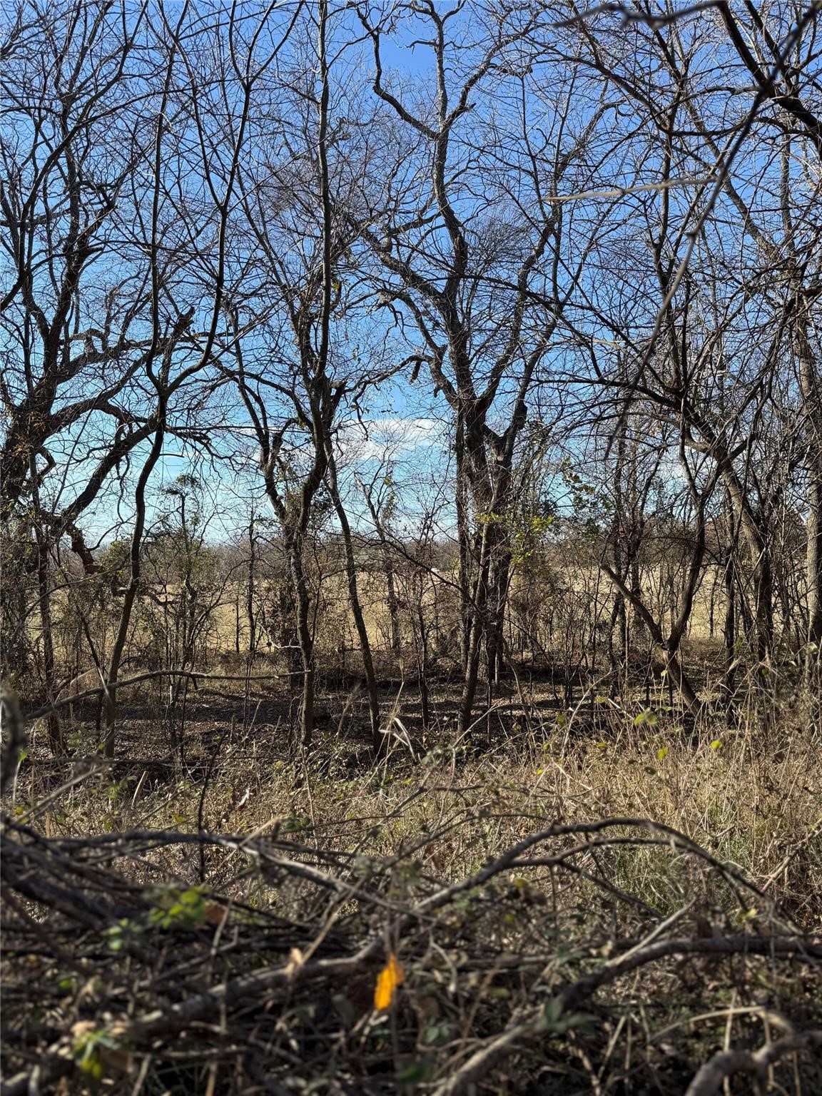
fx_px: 760
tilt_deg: +2.1
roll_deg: +2.0
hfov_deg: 56.8
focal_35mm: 24
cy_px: 548
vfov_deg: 71.6
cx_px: 411
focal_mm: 6.76
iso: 80
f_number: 1.78
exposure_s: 1/1653
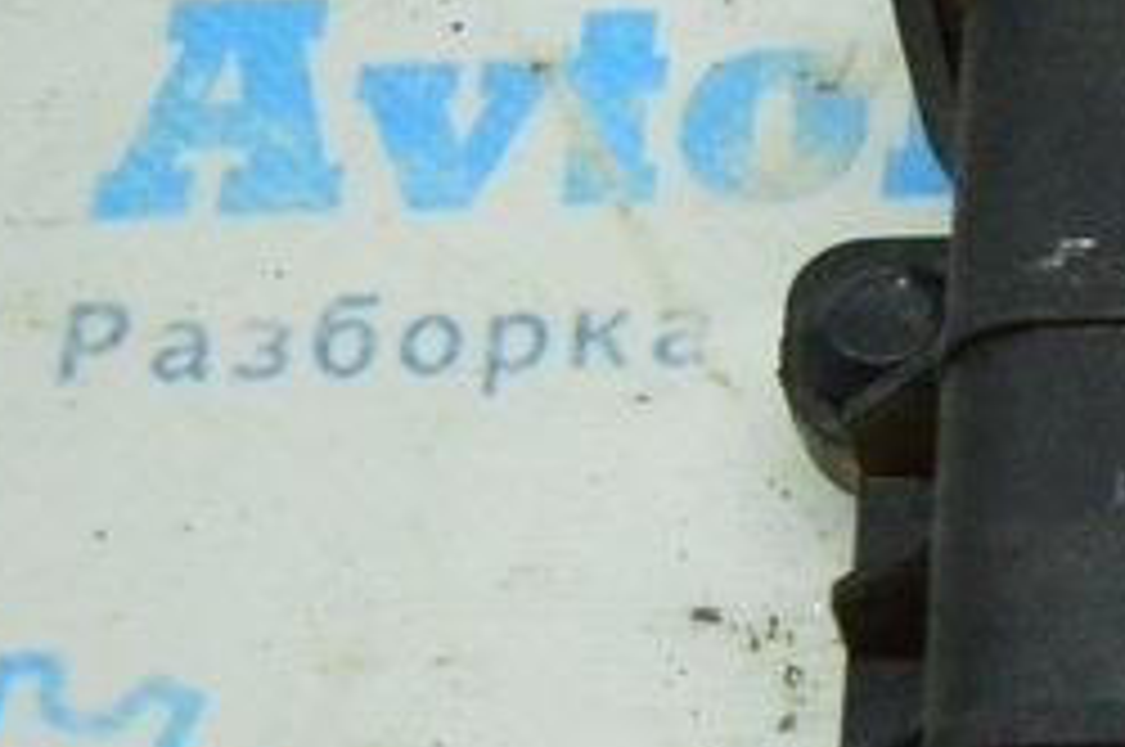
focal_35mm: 135
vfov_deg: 10.1
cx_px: 1804
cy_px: 551
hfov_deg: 14.0
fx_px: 4213
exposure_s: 1/1000
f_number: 3.8
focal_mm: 22
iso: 6400
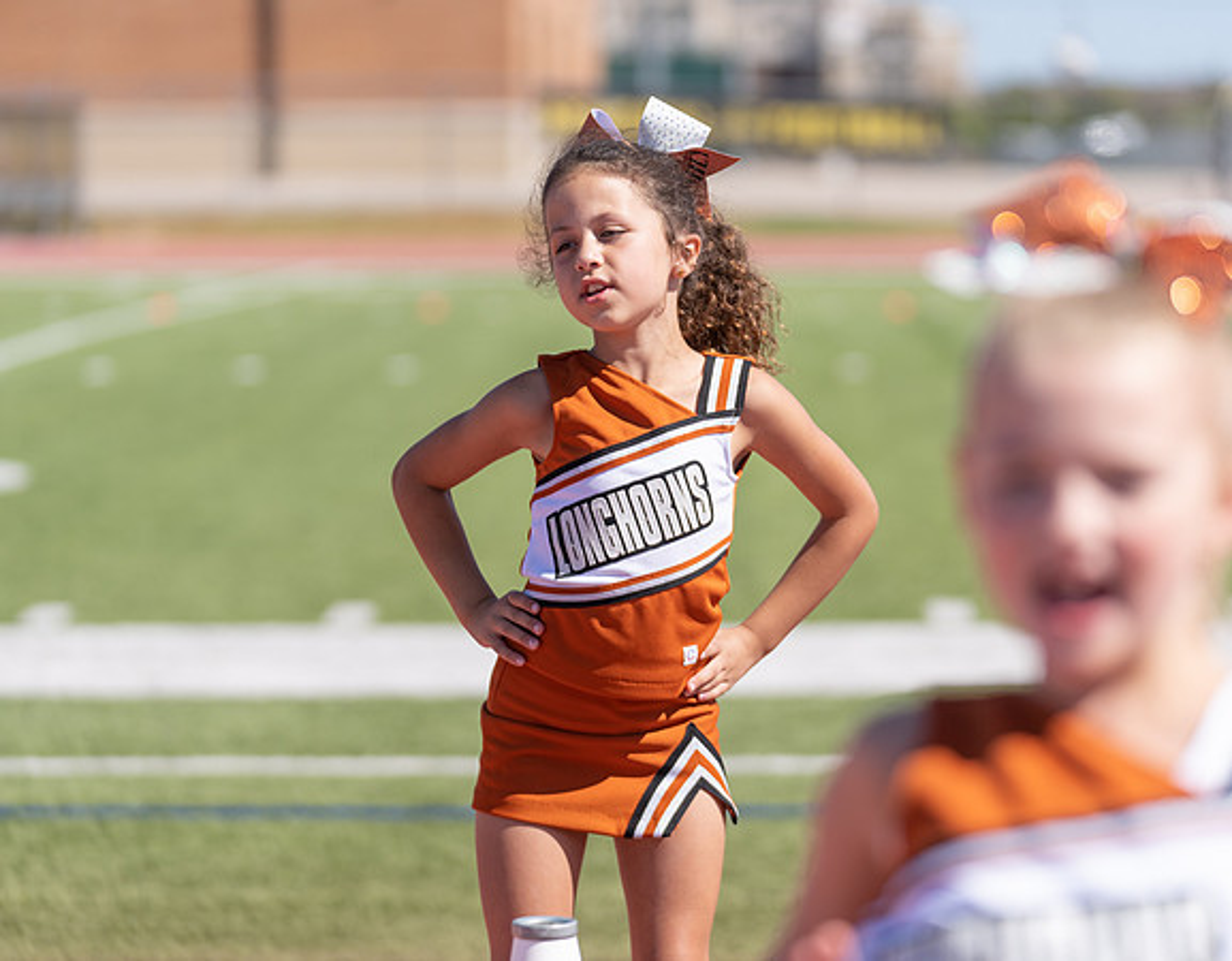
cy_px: 433
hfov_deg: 12.6
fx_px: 5587
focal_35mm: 155
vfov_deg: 9.8
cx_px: 631
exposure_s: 1/2000
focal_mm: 127
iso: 100
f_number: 2.8
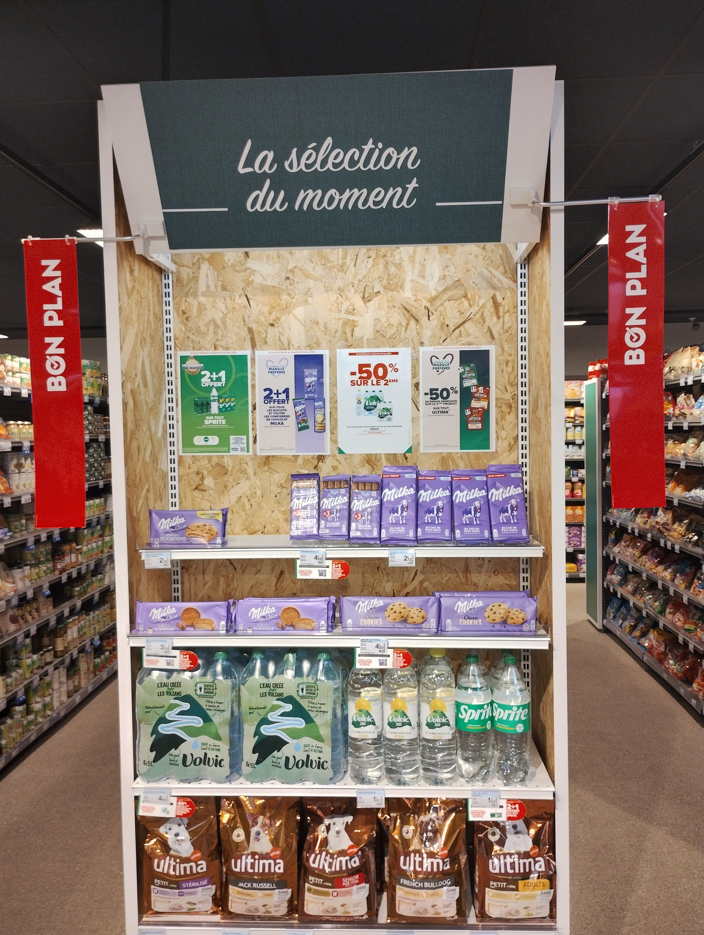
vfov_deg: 63.4
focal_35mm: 28
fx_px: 757
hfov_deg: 49.9
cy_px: 468
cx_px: 352
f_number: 1.8
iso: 409
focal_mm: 4.27
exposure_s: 1/100
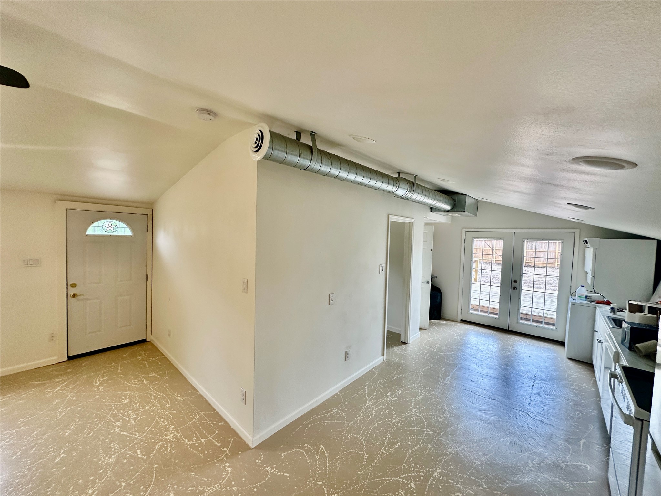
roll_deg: -1.9
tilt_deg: -2.4
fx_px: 267
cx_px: 330
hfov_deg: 102.1
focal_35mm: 14
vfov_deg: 85.7
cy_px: 248
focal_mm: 2.22
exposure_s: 1/120
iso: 125
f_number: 2.2
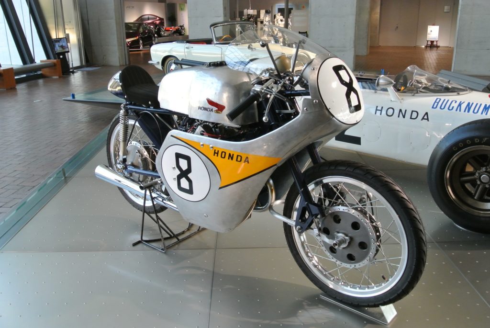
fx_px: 436
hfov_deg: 58.7
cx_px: 245
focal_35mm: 32
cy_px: 164
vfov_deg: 41.2
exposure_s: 1/20
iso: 800
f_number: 8
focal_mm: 12.2
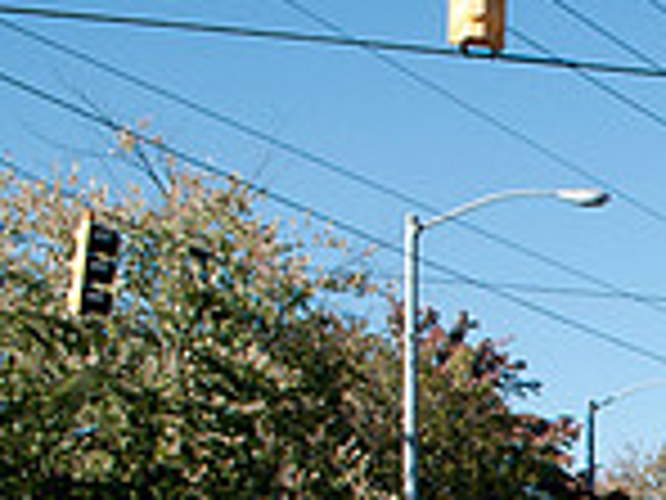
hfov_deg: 8.8
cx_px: 1220
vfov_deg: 6.8
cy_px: 750
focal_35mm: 215
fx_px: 4137
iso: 250
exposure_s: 1/1000
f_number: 5
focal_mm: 38
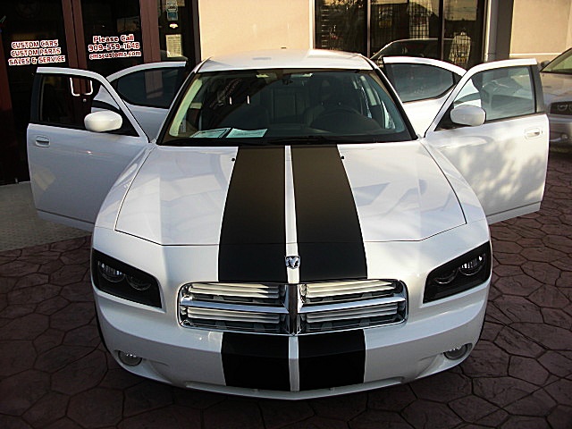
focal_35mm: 36
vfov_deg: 39.7
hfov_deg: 51.4
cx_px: 286
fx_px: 595
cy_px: 214
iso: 50
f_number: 2.8
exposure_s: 1/500
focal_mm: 6.3
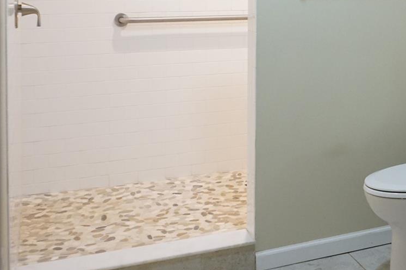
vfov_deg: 21.6
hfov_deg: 31.1
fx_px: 676
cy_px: -17
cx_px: 401
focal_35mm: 60
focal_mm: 28
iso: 4000
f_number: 6.3
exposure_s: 1/60
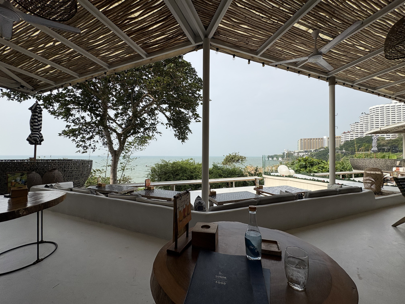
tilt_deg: +1.6
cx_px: 202
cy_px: 152
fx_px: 164
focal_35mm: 14
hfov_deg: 102.1
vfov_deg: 85.7
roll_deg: +0.1
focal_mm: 2.22
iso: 50
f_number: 2.2
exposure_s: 1/3390
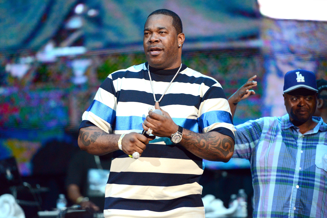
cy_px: 109
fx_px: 1817
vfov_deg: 6.9
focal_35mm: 200
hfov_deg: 10.3
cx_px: 164
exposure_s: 1/1000
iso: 4000
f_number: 3.5
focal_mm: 200
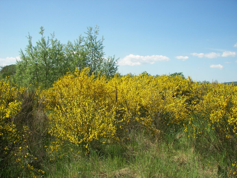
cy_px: 89
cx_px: 118
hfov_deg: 51.4
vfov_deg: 39.7
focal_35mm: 36
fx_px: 246
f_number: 2.8
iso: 50
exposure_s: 1/800
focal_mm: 6
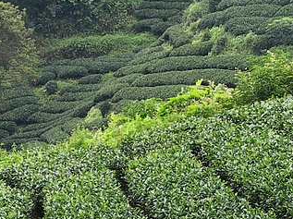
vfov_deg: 2.8
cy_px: -6
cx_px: 379
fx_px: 4540
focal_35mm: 537
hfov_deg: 3.7
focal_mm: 30.71
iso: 100
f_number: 3.4
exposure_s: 1/200
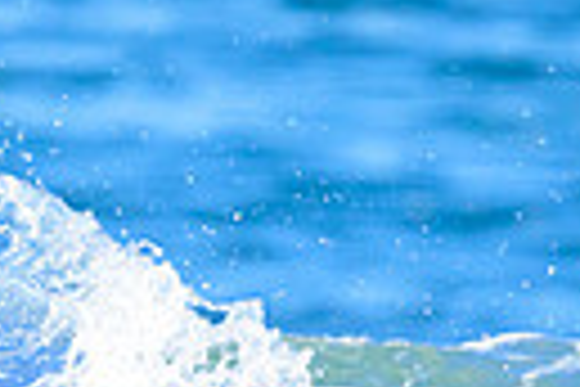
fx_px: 79567
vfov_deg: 0.3
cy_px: 672
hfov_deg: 0.4
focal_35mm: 4939
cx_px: 137
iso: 1100
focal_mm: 800
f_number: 6.3
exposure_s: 1/2000
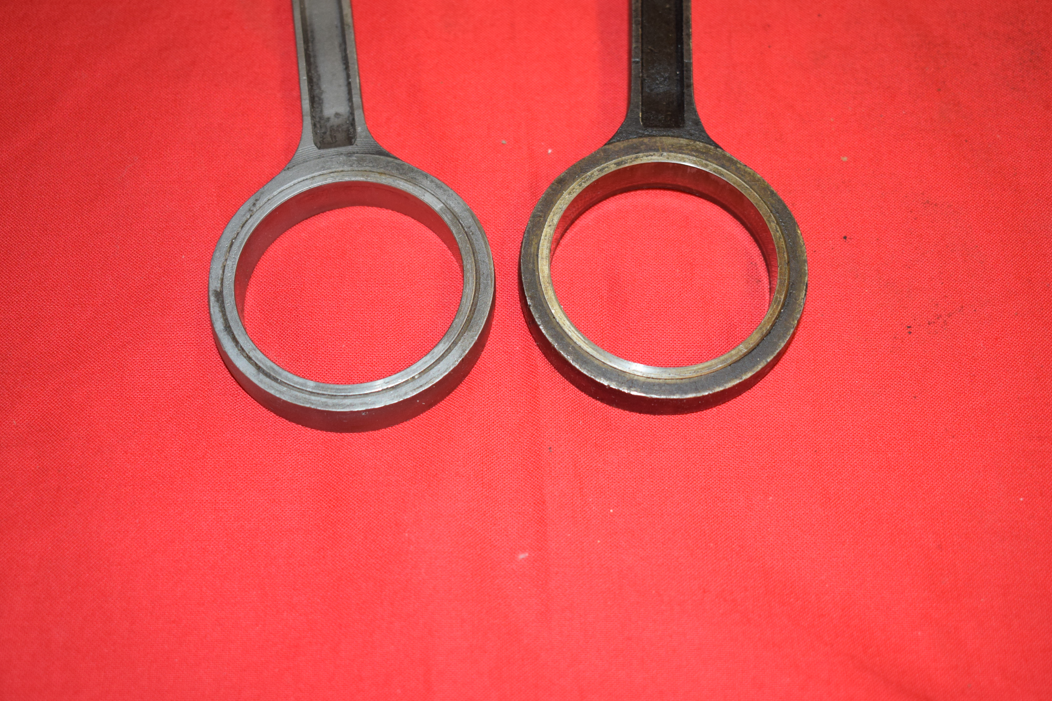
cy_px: 358
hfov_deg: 37.5
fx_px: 1549
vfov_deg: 25.5
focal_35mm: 53
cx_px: 525
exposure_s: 1/60
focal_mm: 34
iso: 640
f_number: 5
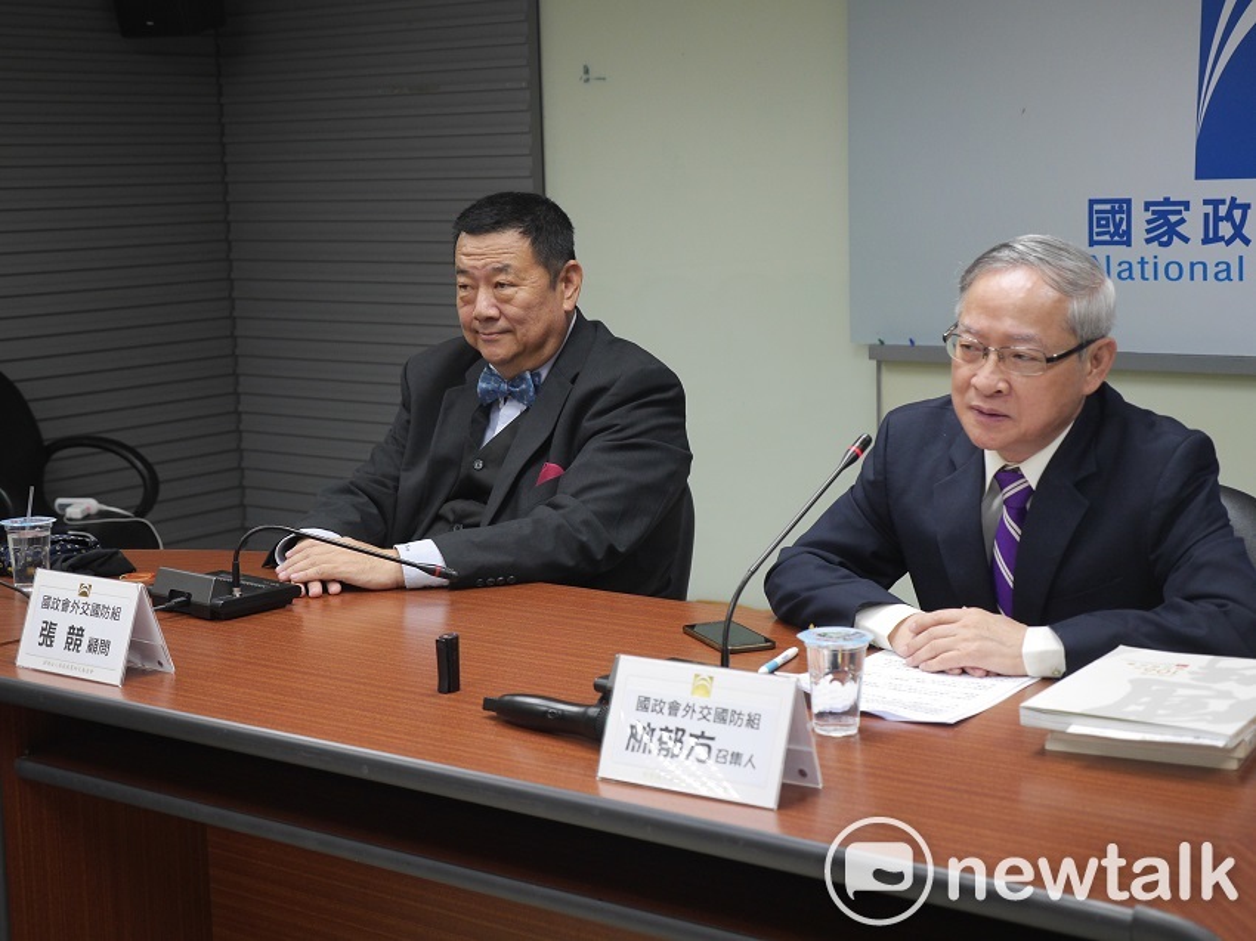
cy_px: 470
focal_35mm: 56
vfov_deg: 26.1
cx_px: 628
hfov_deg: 34.4
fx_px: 2031
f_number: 3.2
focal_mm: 28
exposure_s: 1/125
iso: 800
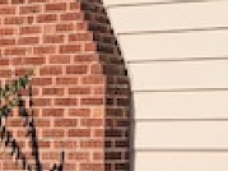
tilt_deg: +5.4
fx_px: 1053
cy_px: 68
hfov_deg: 12.1
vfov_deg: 9.3
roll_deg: +1.0
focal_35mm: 160
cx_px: 260
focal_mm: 3.99
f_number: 1.8
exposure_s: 1/5051
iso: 25
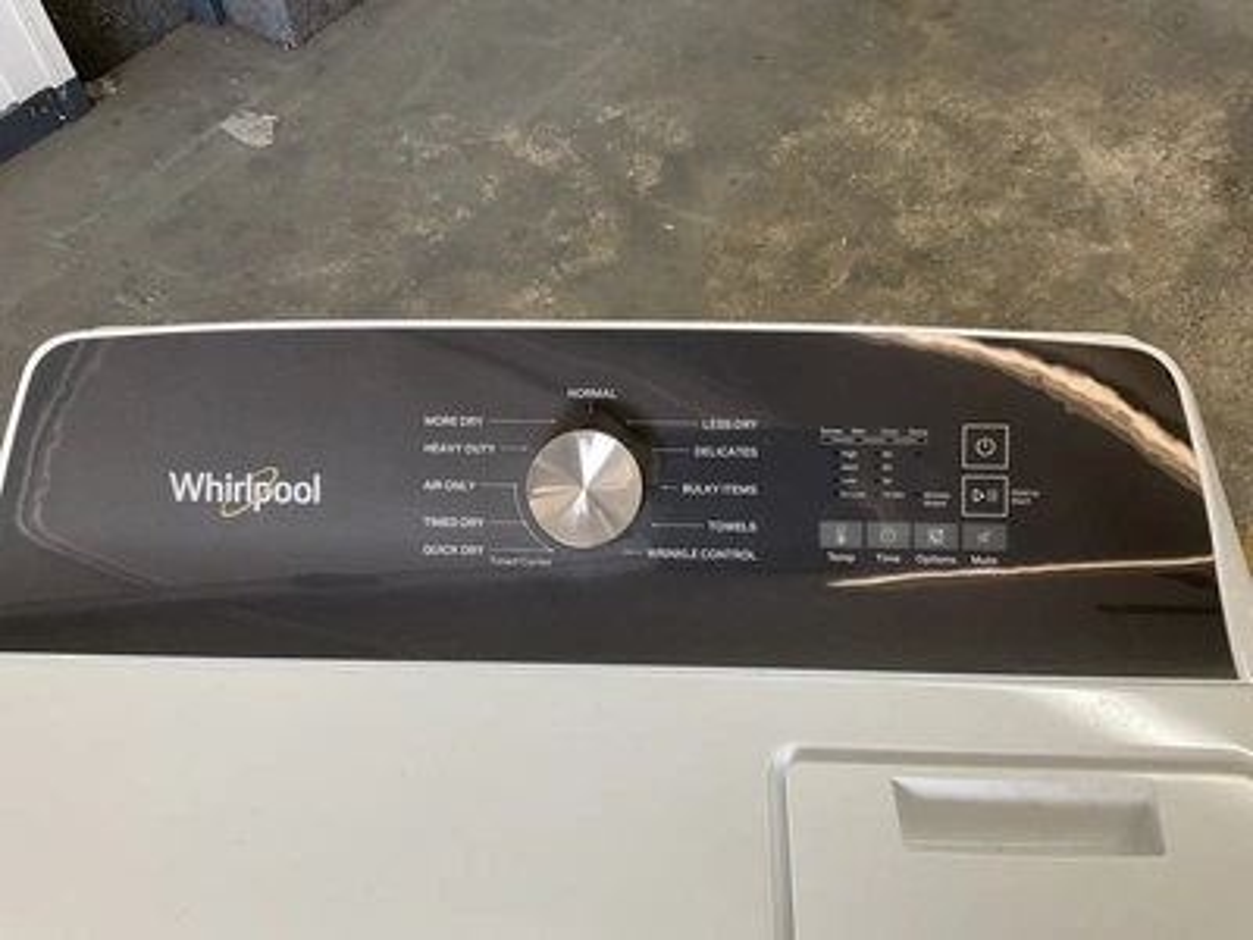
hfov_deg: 61.7
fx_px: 1050
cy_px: 470
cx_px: 626
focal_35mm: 29
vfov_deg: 48.2
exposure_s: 1/60
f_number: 1.8
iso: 50
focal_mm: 3
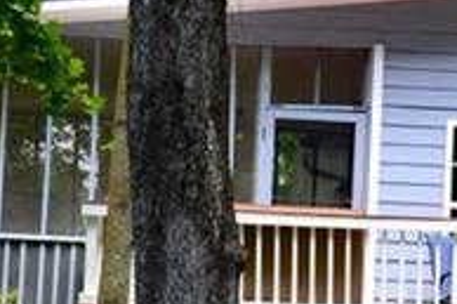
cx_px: 824
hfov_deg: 6.7
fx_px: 3818
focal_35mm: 301
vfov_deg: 4.6
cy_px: 108
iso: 800
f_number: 8
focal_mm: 38
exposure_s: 1/60
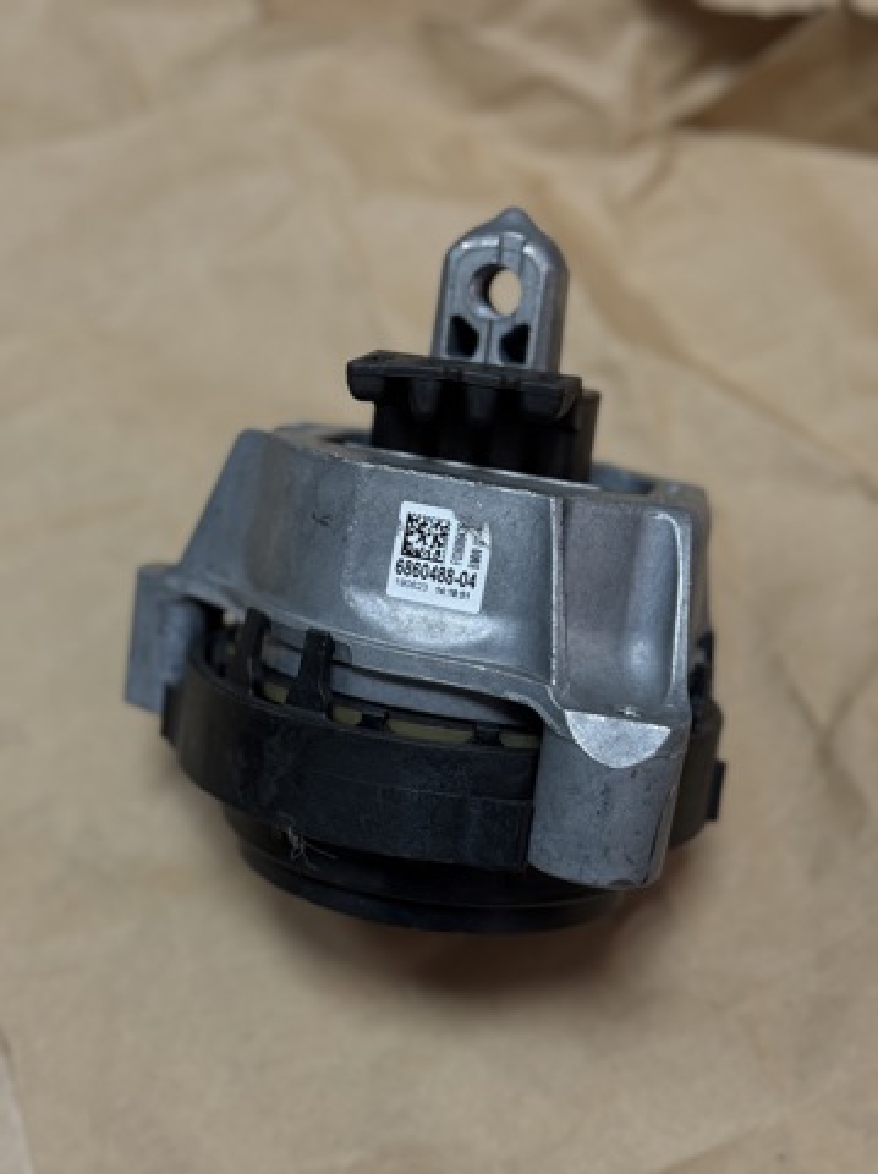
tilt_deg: -62.4
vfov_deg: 39.7
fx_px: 1626
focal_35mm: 48
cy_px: 587
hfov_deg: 30.2
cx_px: 439
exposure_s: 1/50
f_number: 1.78
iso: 80
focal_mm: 6.76
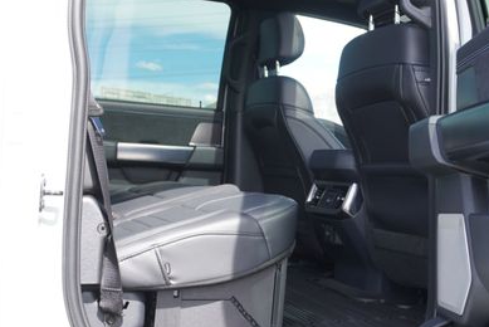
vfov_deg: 26.1
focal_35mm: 52
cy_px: 126
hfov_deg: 37.7
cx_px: 344
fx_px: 704
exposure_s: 1/100
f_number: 4.5
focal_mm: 21
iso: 100
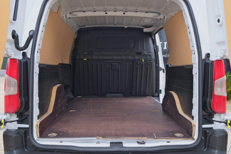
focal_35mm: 31
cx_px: 116
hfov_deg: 60.3
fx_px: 199
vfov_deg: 42.3
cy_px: 77
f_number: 8
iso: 160
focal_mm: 20.9
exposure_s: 1/50
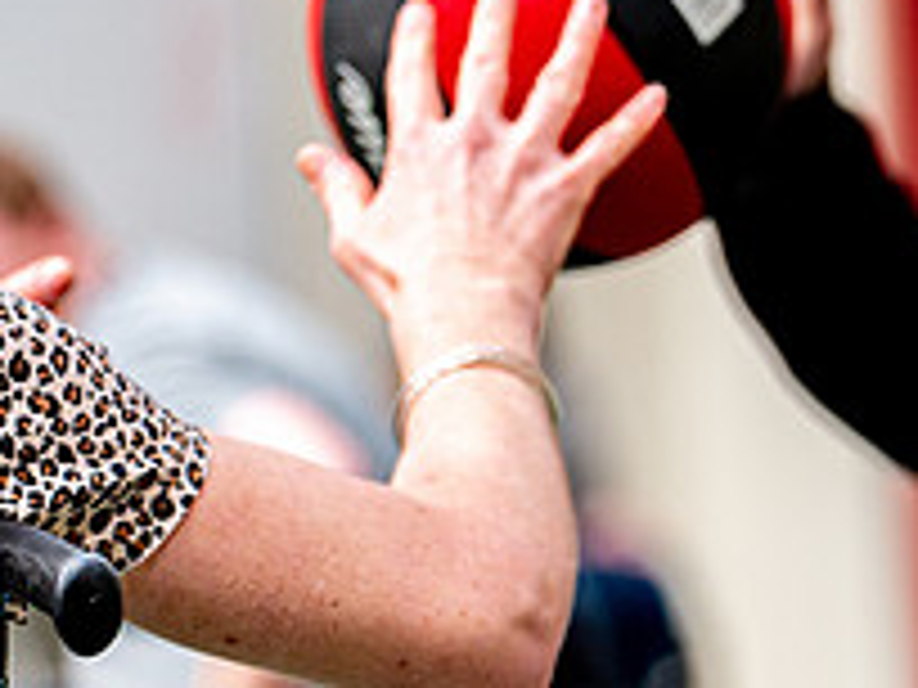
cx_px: 151
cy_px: 164
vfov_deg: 3.7
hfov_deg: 4.9
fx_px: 10767
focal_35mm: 406
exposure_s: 1/500
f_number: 3.2
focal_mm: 122
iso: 900
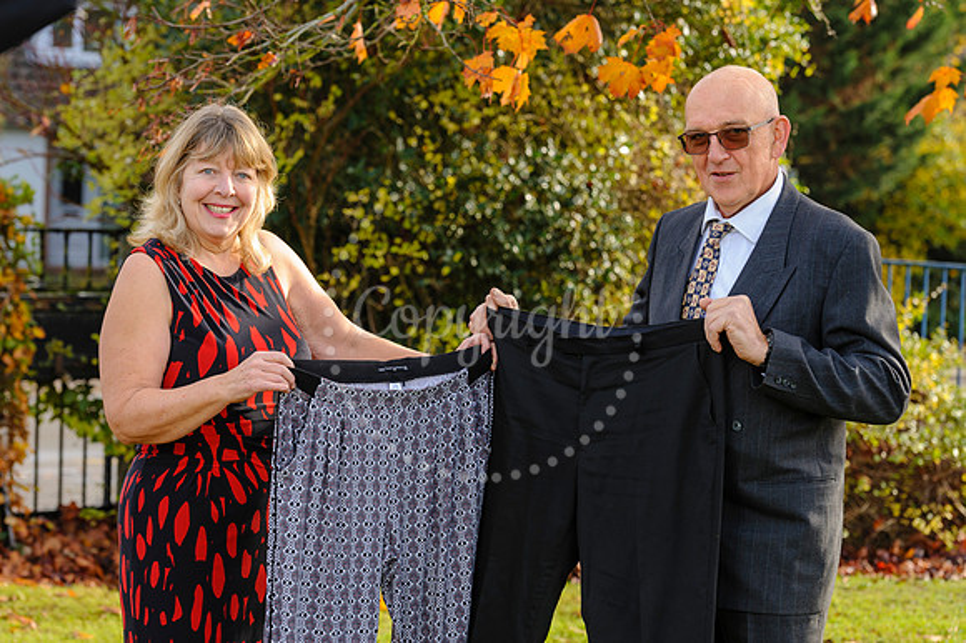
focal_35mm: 105
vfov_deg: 13.0
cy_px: 322
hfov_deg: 19.5
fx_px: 2816
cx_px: 483
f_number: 5.6
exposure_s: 1/125
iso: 200
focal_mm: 105
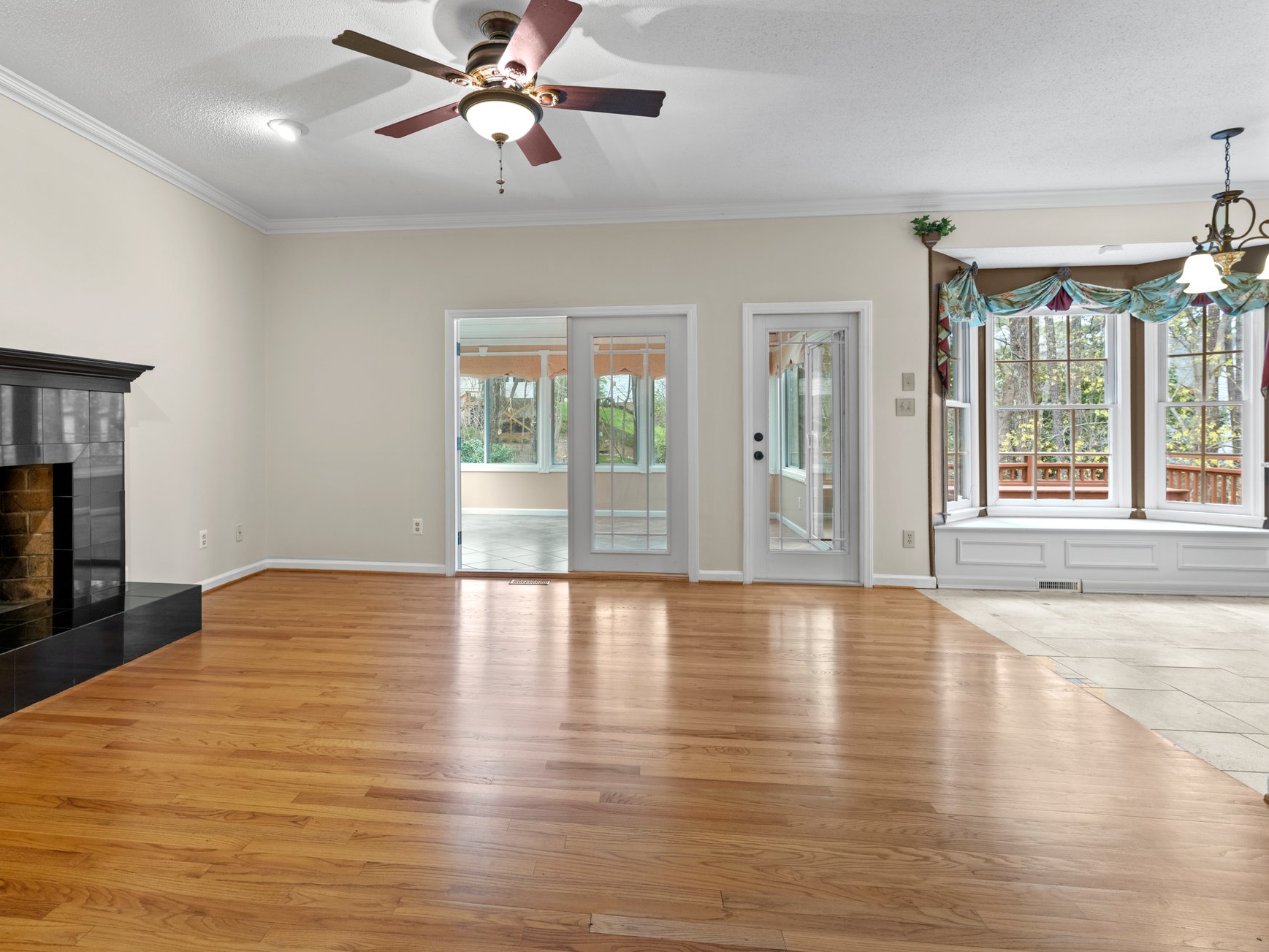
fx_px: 623
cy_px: 457
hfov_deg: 90.7
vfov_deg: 74.7
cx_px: 565
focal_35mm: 17
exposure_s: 1/2.5
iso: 400
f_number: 7.1
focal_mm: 15
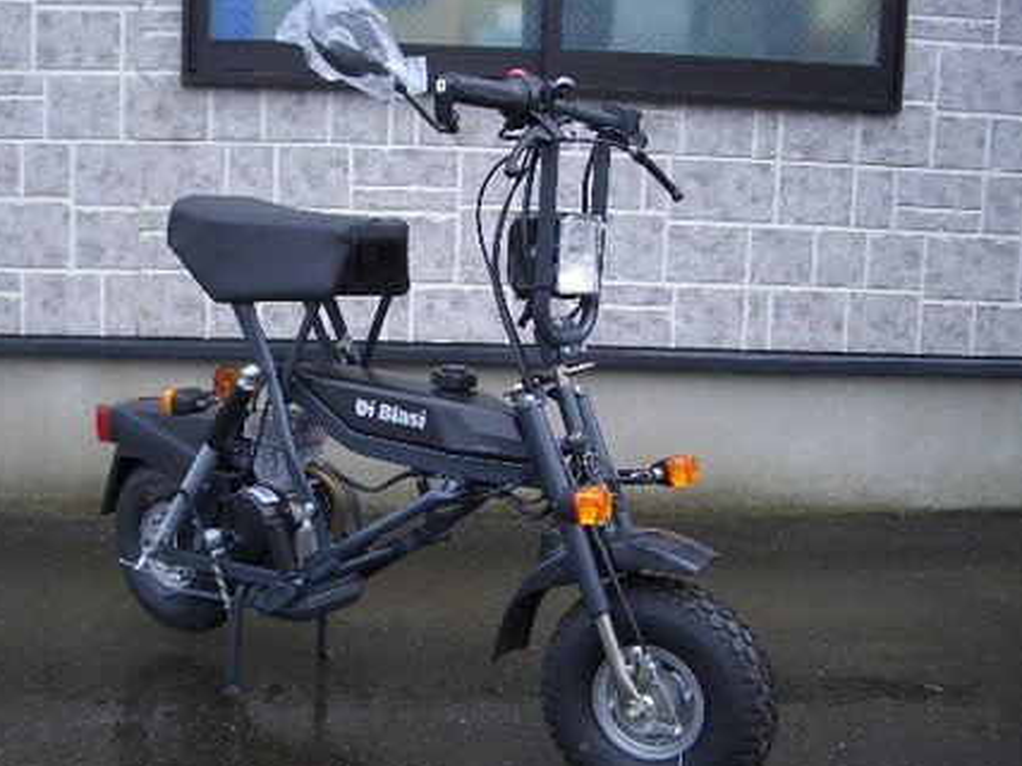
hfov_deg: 45.6
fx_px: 1210
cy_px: 425
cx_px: 431
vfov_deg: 35.1
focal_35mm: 41
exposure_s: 1/250
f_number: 2.6
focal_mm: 5.8
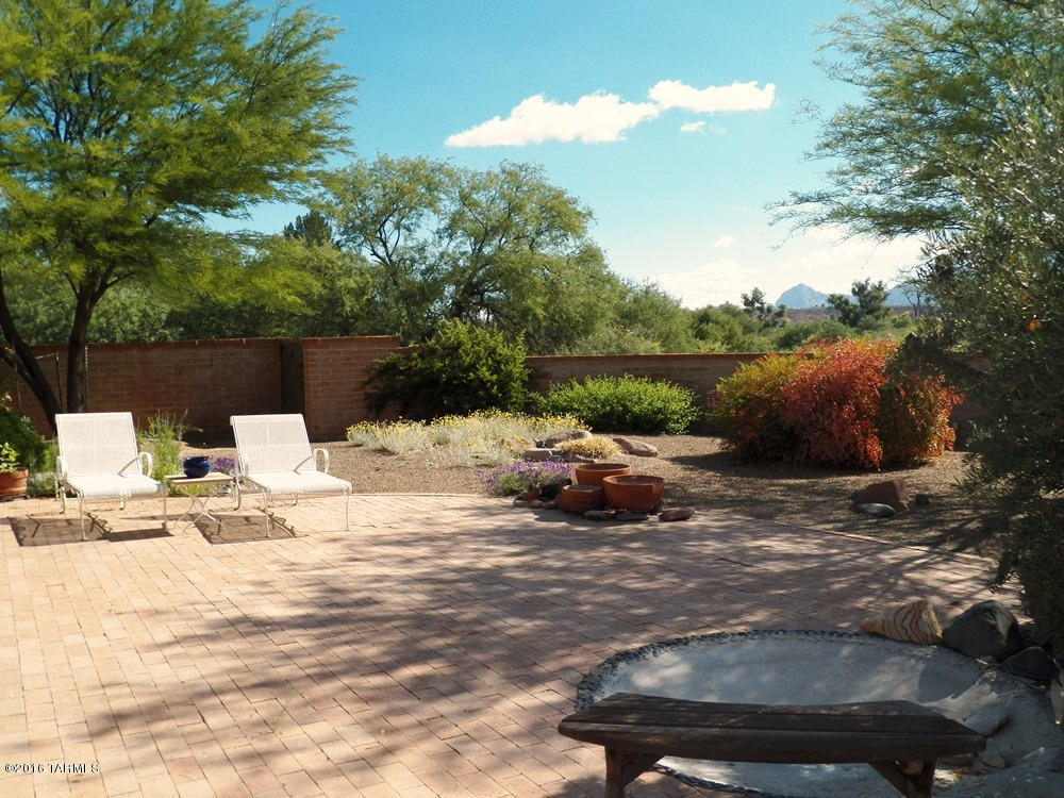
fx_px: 953
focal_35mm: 31
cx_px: 532
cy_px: 399
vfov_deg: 45.4
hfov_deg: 58.4
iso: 125
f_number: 4
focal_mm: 5.5
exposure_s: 1/1000
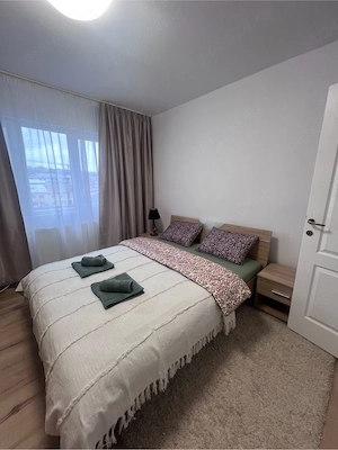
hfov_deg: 89.9
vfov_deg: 106.2
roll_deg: -0.1
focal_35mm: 13
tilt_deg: -12.7
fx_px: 169
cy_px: 225
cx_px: 169
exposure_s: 1/99
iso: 160
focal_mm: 1.57
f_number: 1.8
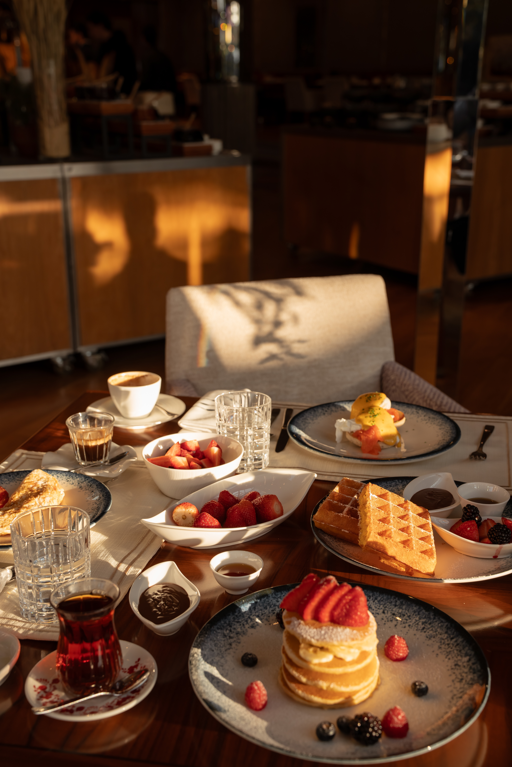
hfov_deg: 30.5
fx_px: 939
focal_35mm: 44
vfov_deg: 44.5
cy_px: 384
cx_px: 256
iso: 250
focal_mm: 44
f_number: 5
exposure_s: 1/160
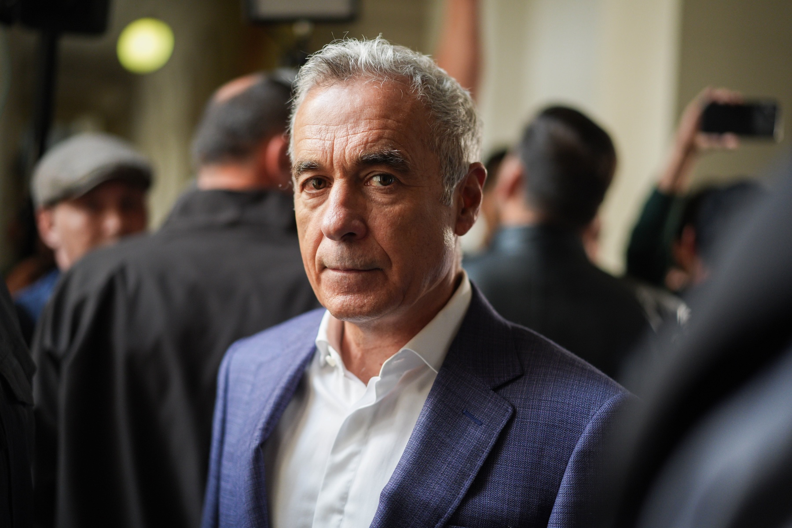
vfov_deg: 24.6
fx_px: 1210
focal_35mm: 55
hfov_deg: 36.2
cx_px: 396
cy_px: 264
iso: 1000
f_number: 1.8
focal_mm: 55
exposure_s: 1/350
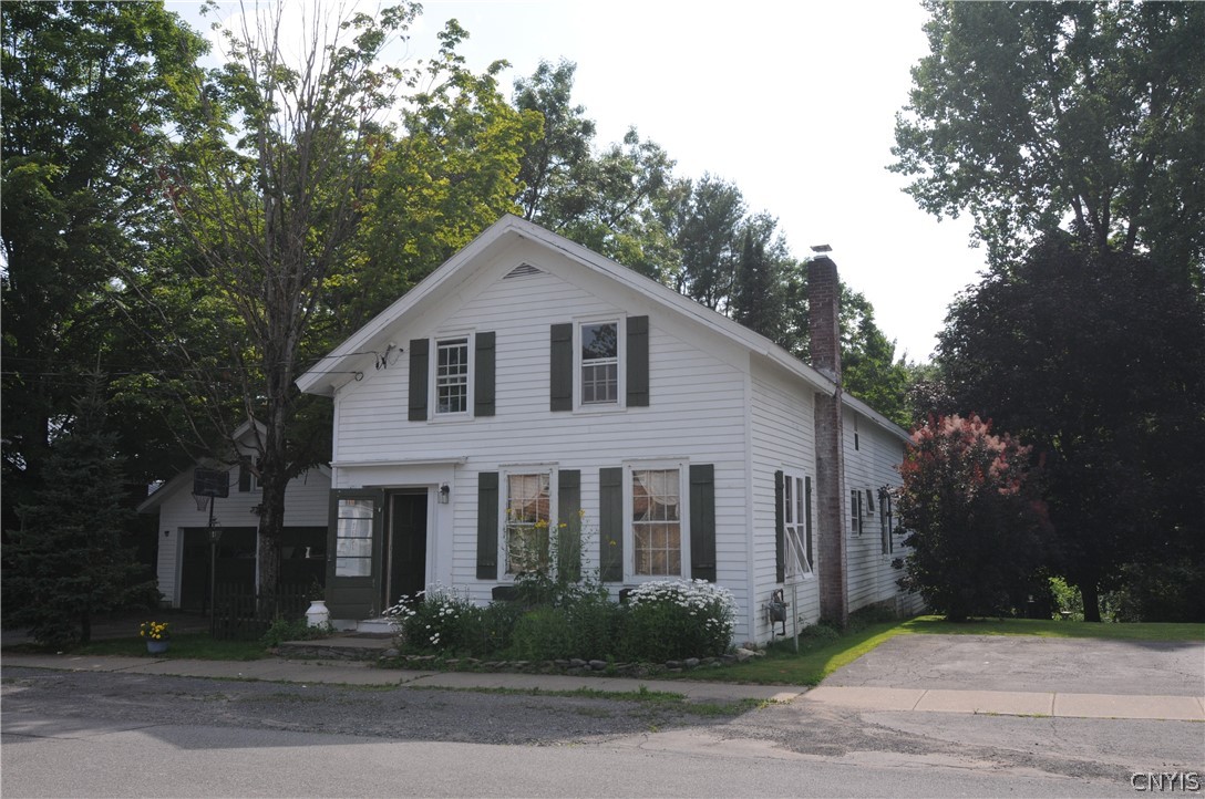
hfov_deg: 62.0
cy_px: 400
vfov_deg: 43.5
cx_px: 602
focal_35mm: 30
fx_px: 1003
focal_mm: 20
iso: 400
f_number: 11
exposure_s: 1/500
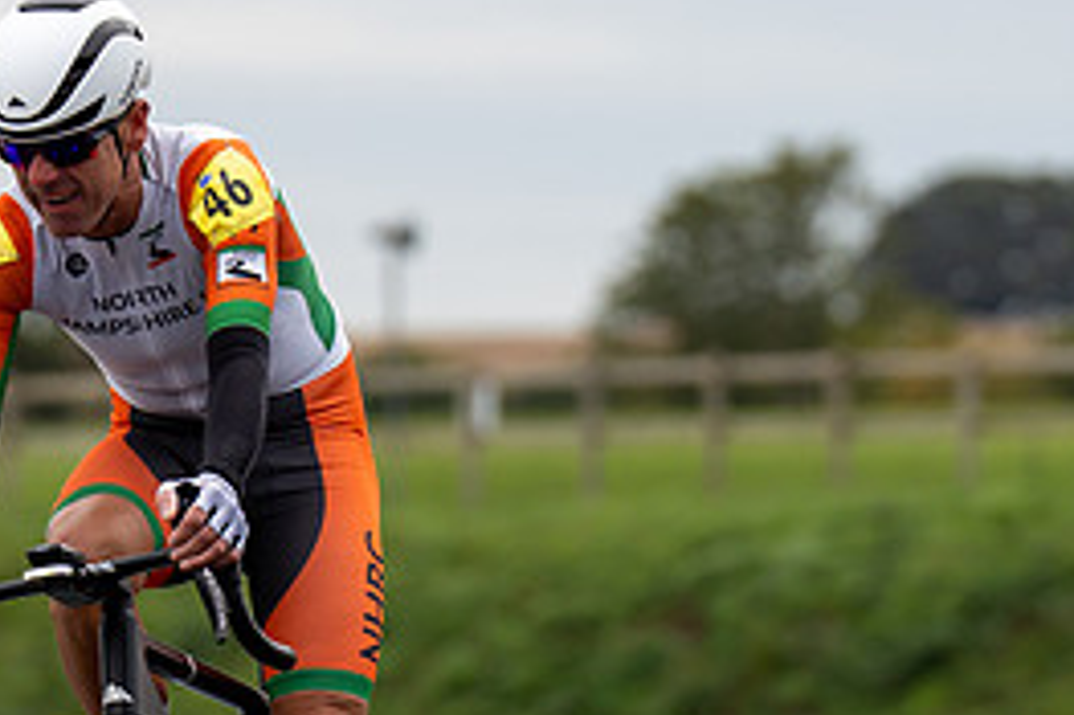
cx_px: 299
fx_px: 19110
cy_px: 726
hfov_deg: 3.2
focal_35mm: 641
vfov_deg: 2.1
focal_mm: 200
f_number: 4.5
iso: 200
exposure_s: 1/800
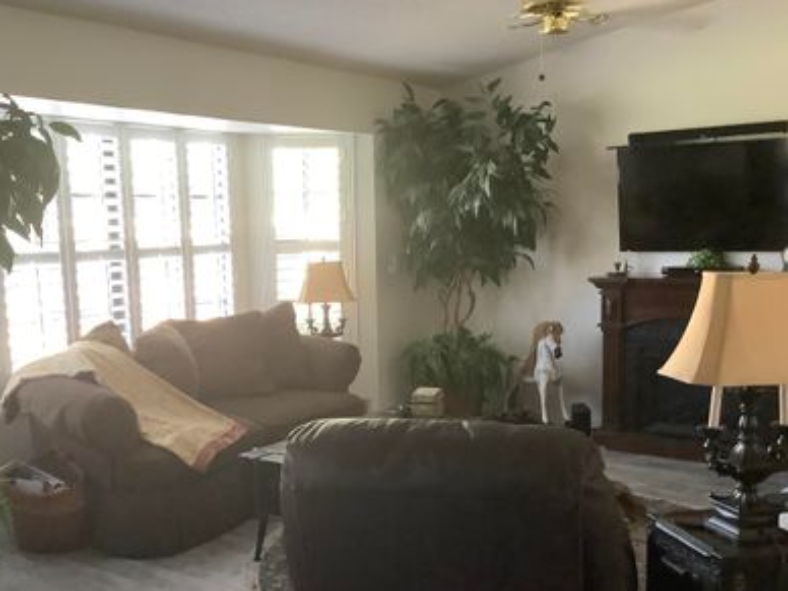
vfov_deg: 35.9
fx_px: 911
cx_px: 355
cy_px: 342
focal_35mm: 40
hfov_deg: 46.7
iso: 320
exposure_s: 1/40
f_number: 2.4
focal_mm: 3.3
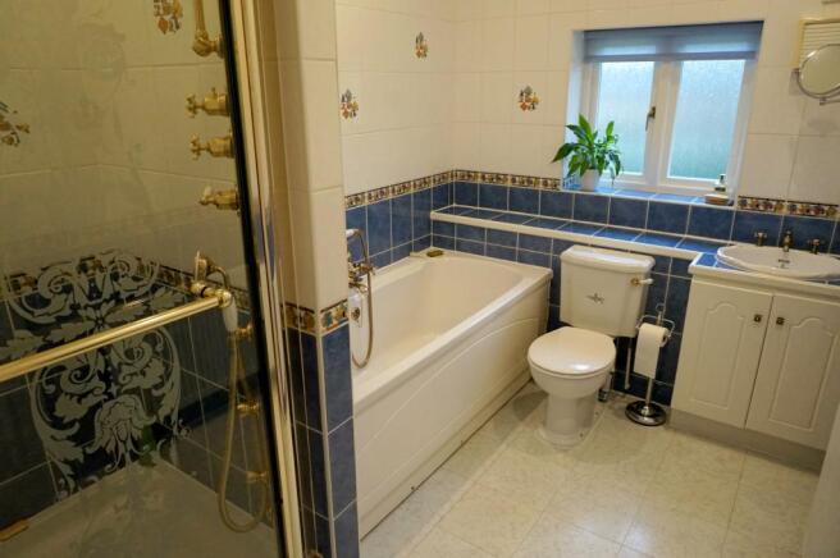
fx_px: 559
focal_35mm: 24
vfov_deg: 53.0
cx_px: 420
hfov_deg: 73.8
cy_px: 279
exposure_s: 1/160
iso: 1600
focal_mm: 16
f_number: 4
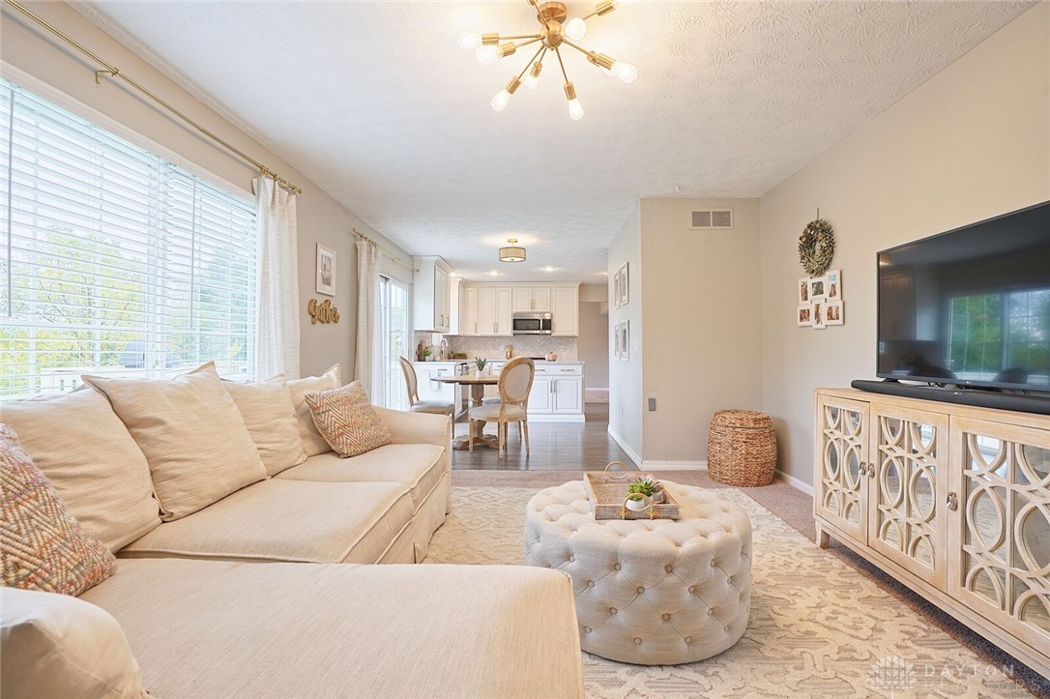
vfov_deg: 73.7
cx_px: 525
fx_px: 466
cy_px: 350
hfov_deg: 96.8
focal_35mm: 16
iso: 400
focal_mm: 16
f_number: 7.1
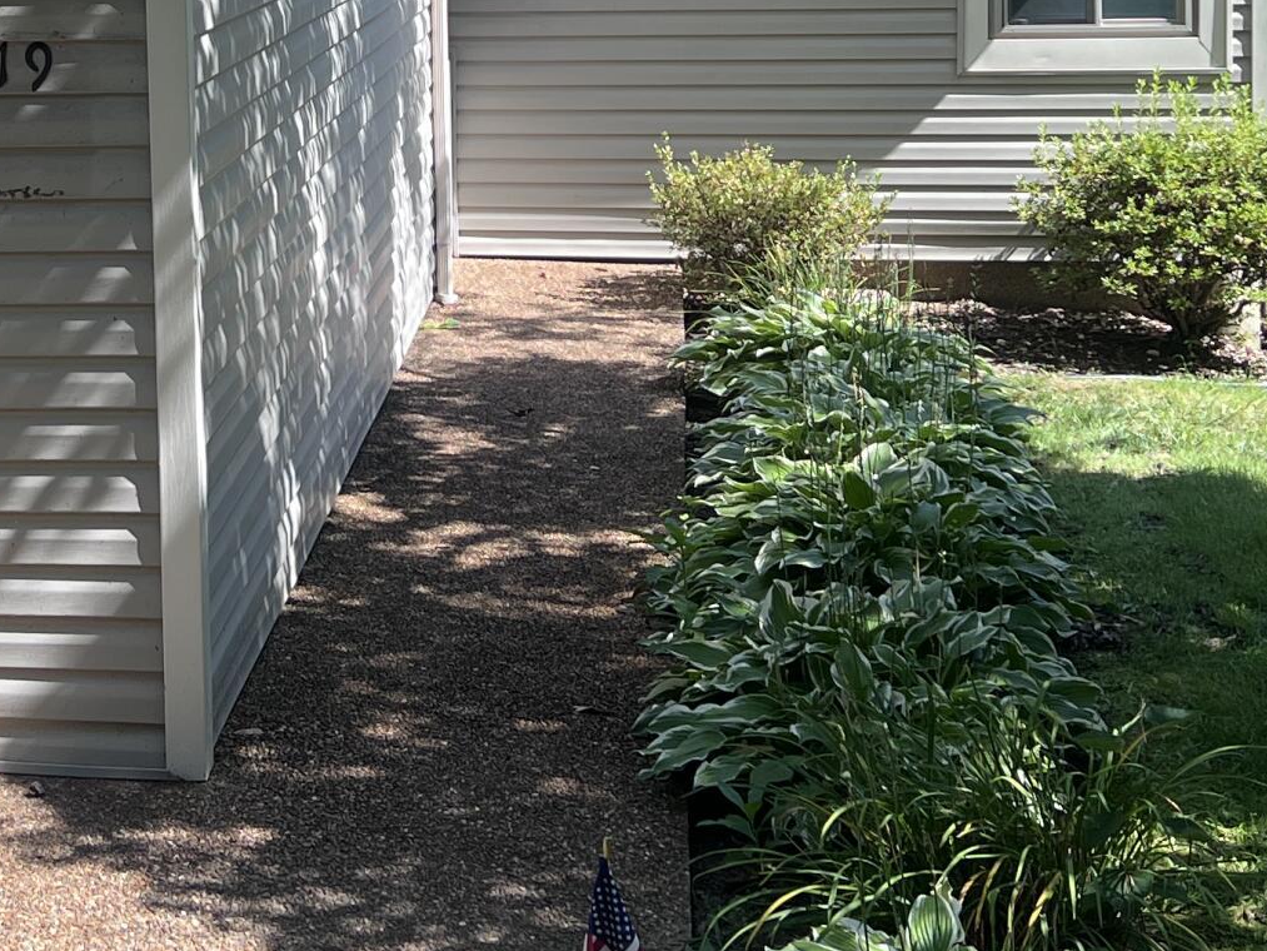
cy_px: -21
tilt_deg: -2.9
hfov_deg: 24.8
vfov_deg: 18.6
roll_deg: +1.6
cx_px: 200
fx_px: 2819
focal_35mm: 77
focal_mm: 5.7
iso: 50
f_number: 1.5
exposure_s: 1/1124
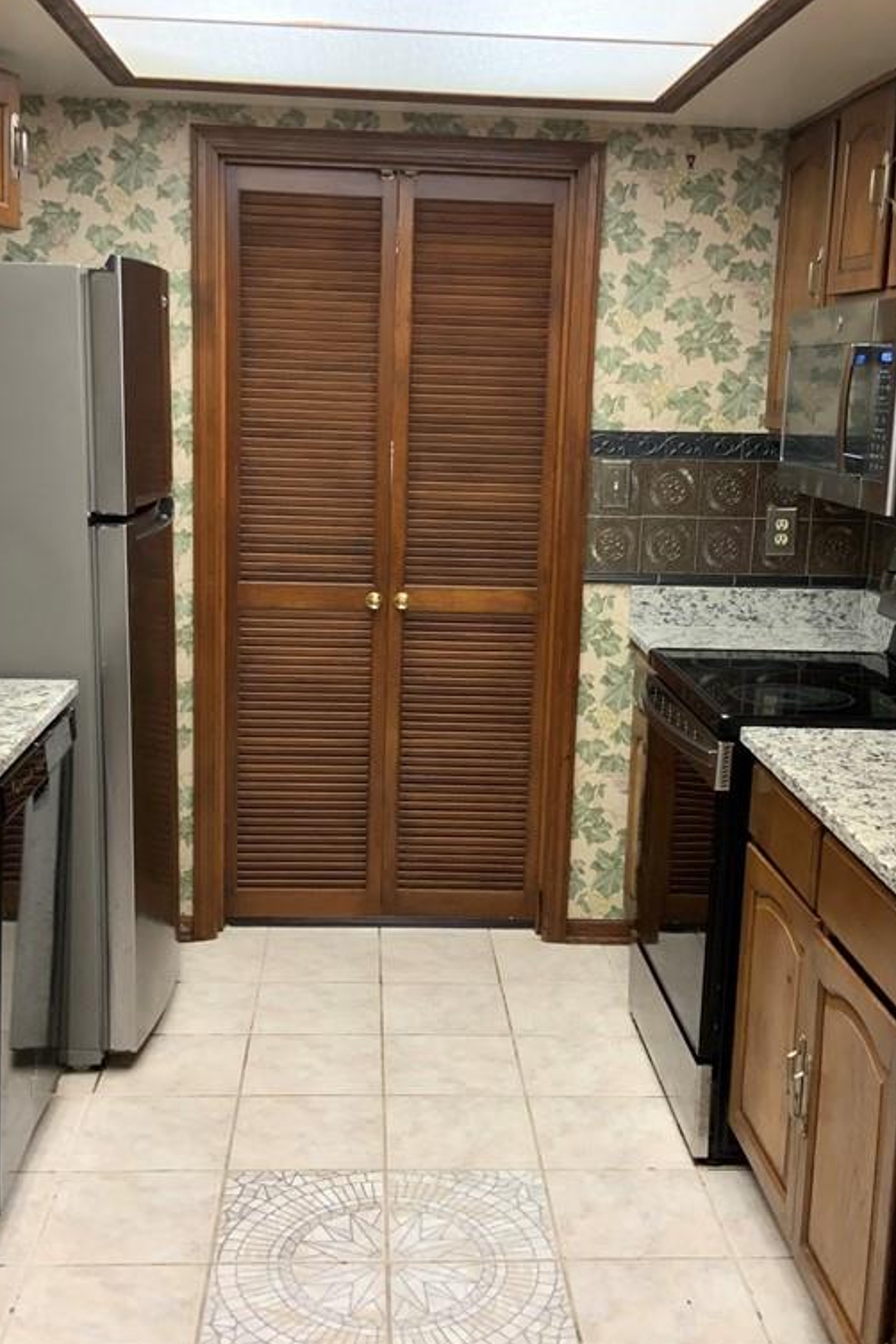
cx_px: 466
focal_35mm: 41
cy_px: 669
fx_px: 1531
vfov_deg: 47.4
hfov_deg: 32.6
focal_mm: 3
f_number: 1.8
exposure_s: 1/60
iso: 160
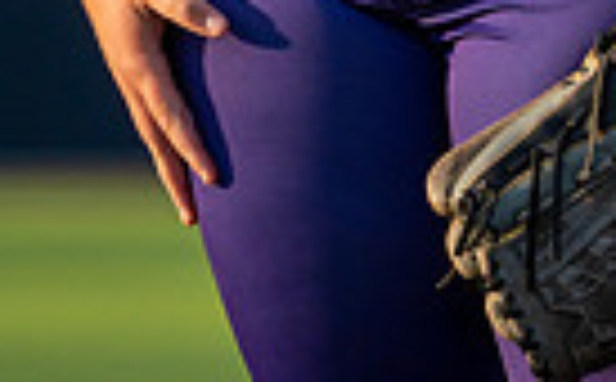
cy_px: -620
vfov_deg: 0.6
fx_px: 33725
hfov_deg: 1.0
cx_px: 490
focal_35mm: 2013
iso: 400
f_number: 6.3
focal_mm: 600
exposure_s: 1/1600
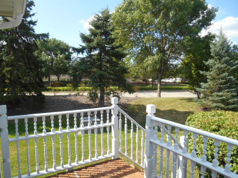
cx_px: 119
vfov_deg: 53.1
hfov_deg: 67.3
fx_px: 179
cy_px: 89
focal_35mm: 26
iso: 80
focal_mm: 4.7
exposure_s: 1/400
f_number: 3.4
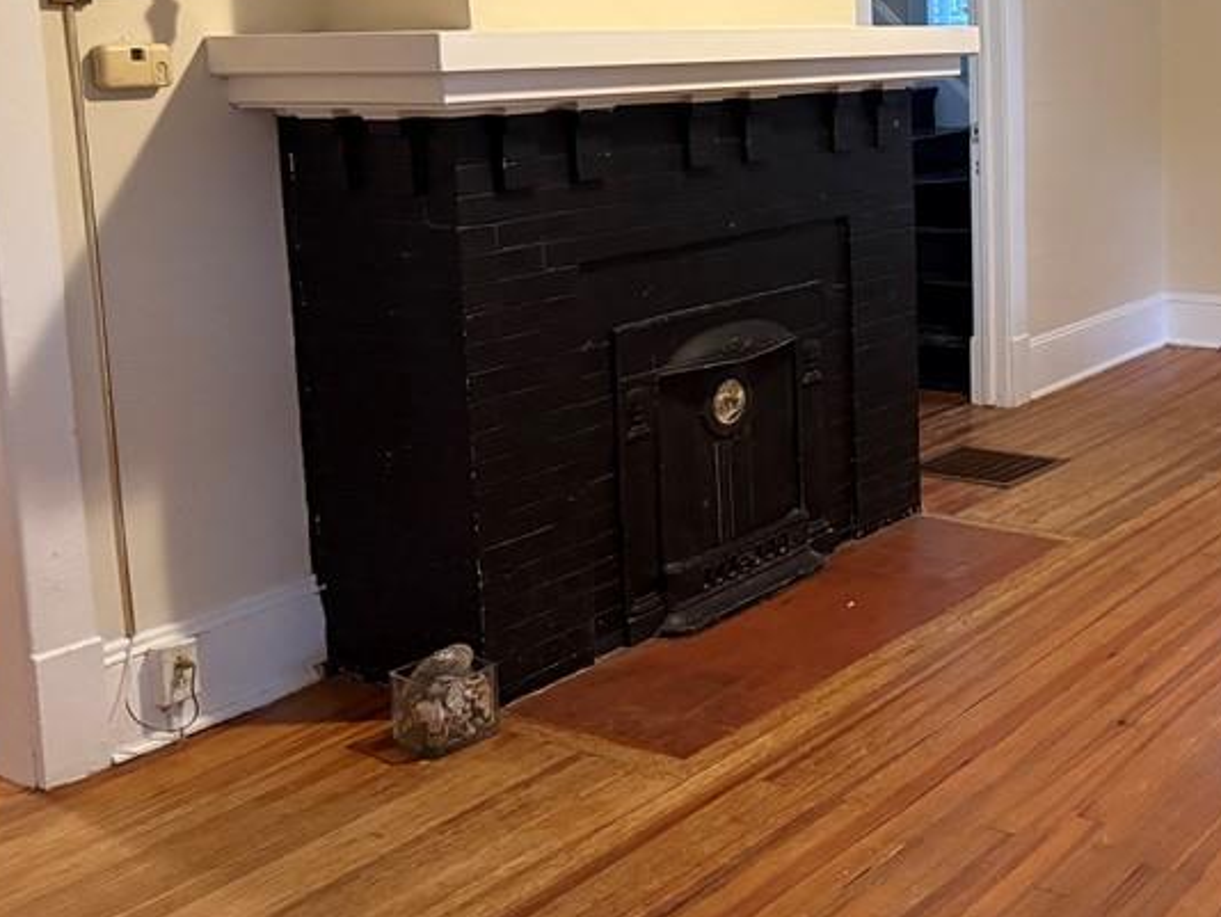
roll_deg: +0.1
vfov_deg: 31.0
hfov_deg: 37.9
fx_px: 1623
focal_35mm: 46
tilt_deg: -7.6
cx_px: 1143
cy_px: 226
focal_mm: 6.76
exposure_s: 1/60
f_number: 1.78
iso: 800
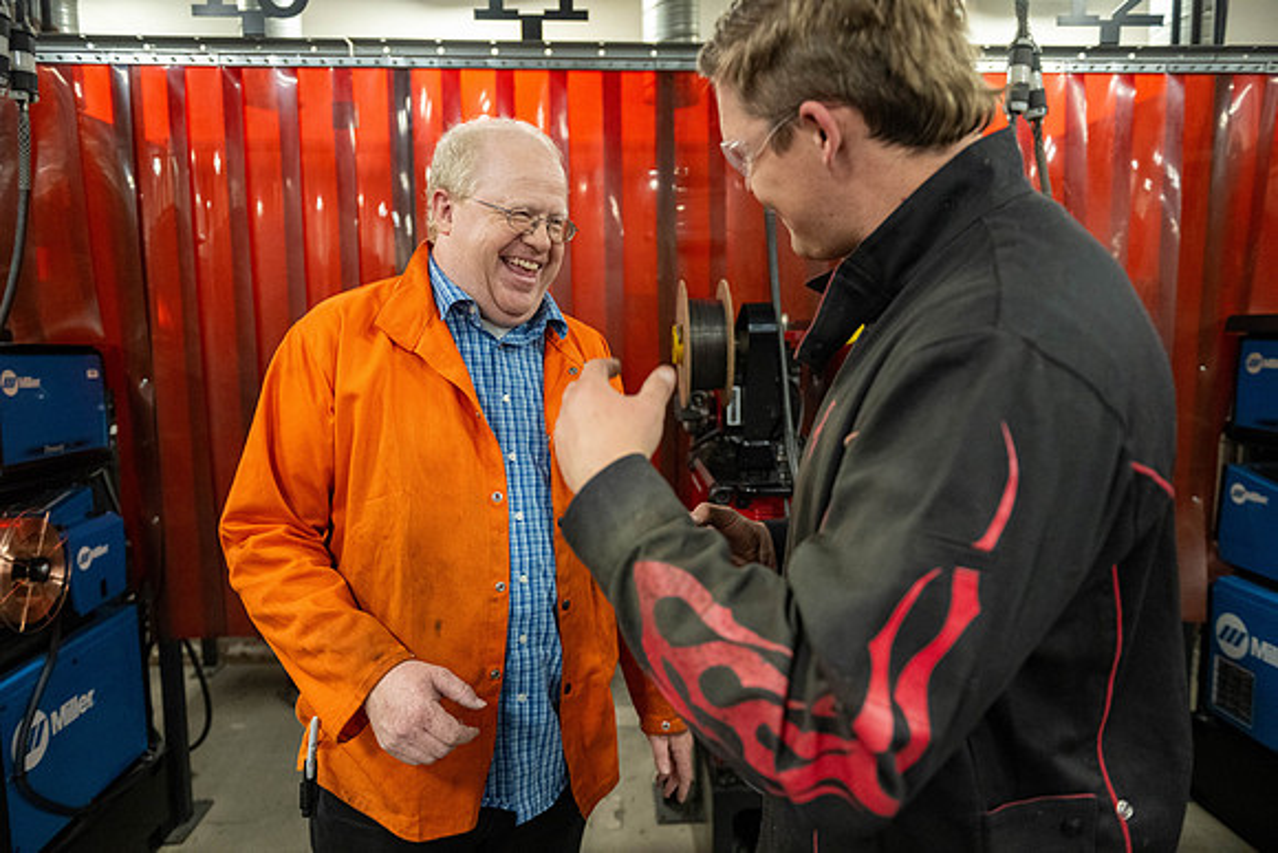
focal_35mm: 24
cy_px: 426
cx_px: 639
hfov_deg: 73.7
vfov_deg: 53.2
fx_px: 852
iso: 2500
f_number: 2.8
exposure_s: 1/640
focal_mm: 24
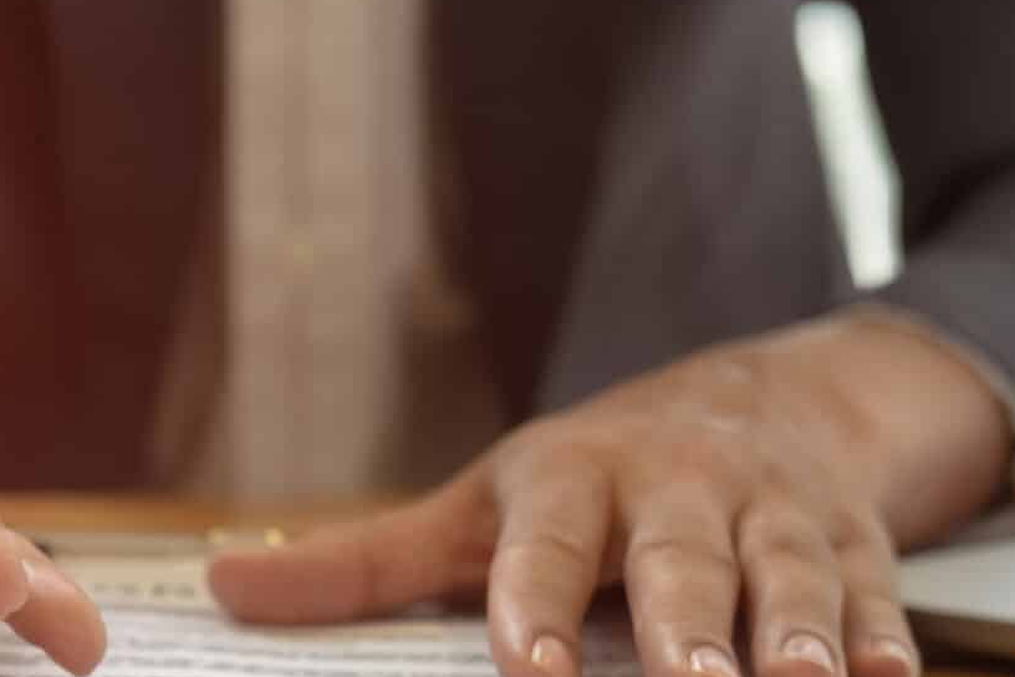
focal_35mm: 133
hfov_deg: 15.3
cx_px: 194
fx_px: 3750
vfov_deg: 10.2
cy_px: 695
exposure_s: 1/125
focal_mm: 35
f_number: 2.8
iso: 500
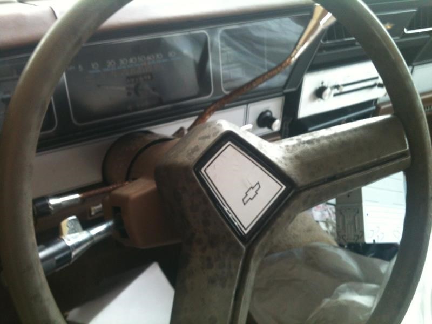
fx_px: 437
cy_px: 162
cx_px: 216
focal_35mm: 35
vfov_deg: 40.7
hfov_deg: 52.6
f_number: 2.8
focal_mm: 3.85
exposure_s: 1/30
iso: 80
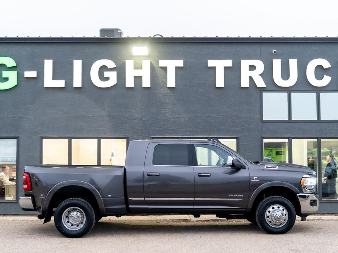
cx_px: 168
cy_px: 141
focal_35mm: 50
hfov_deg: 38.3
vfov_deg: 29.2
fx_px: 487
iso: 1600
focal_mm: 41
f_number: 4
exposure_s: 1/100
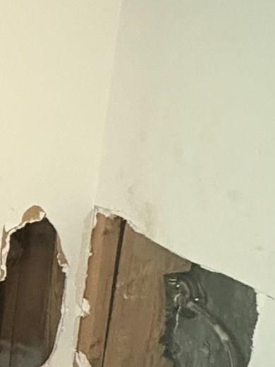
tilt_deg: -14.2
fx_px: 657
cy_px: 160
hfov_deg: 17.1
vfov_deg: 31.2
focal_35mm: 62
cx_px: -282
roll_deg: +2.0
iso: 1250
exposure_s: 1/30
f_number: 2.2
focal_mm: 2.22
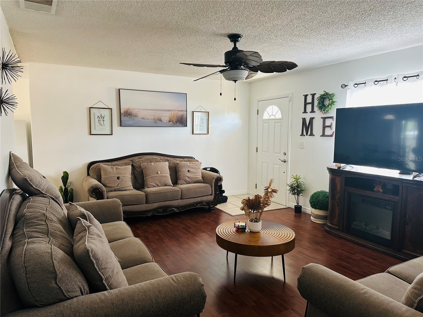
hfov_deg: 71.6
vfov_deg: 56.8
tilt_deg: -5.1
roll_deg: -0.6
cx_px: 212
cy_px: 158
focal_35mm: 24
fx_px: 293
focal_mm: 6.86
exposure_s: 1/60
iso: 250
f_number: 1.78
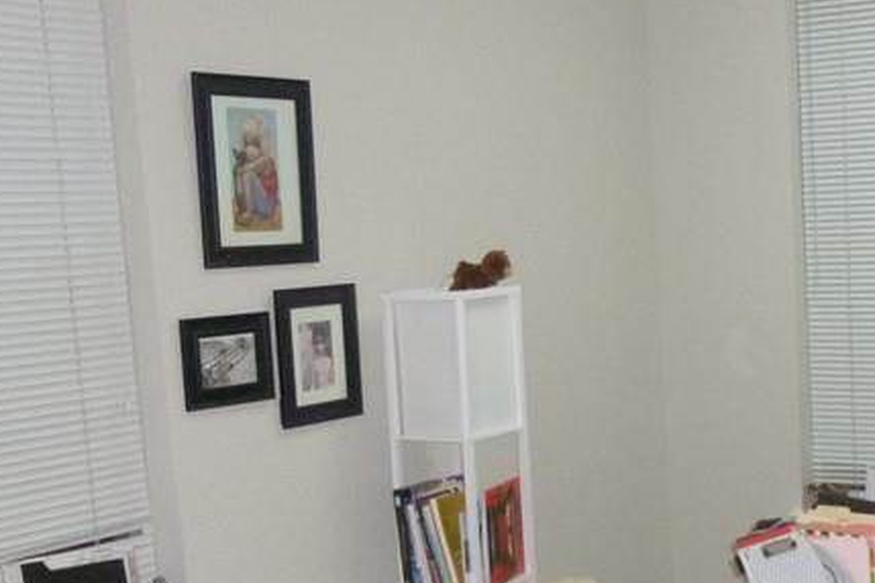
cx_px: 687
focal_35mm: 62
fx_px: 1507
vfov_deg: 21.3
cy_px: 548
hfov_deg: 31.6
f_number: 3.1
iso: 320
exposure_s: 1/60
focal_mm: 4.5
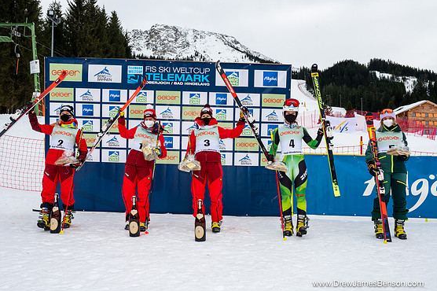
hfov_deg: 53.2
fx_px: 437
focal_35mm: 36
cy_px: 149
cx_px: 215
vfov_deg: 36.8
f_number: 14
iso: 320
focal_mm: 34.5
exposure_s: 1/200
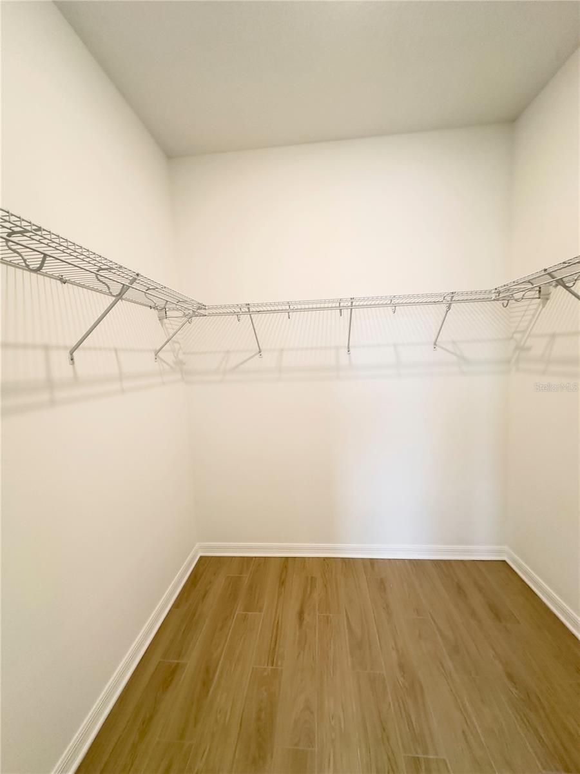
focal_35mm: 14
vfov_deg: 102.1
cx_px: 290
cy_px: 387
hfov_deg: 85.7
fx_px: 313
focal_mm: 2.22
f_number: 2.2
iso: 250
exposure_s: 1/60
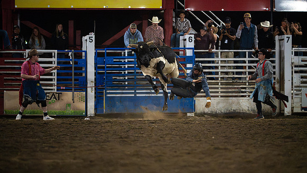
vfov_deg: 5.7
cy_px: 95
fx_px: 1719
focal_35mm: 211
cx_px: 153
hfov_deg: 10.2
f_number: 2.8
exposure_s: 1/1250
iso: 8000
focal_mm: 200
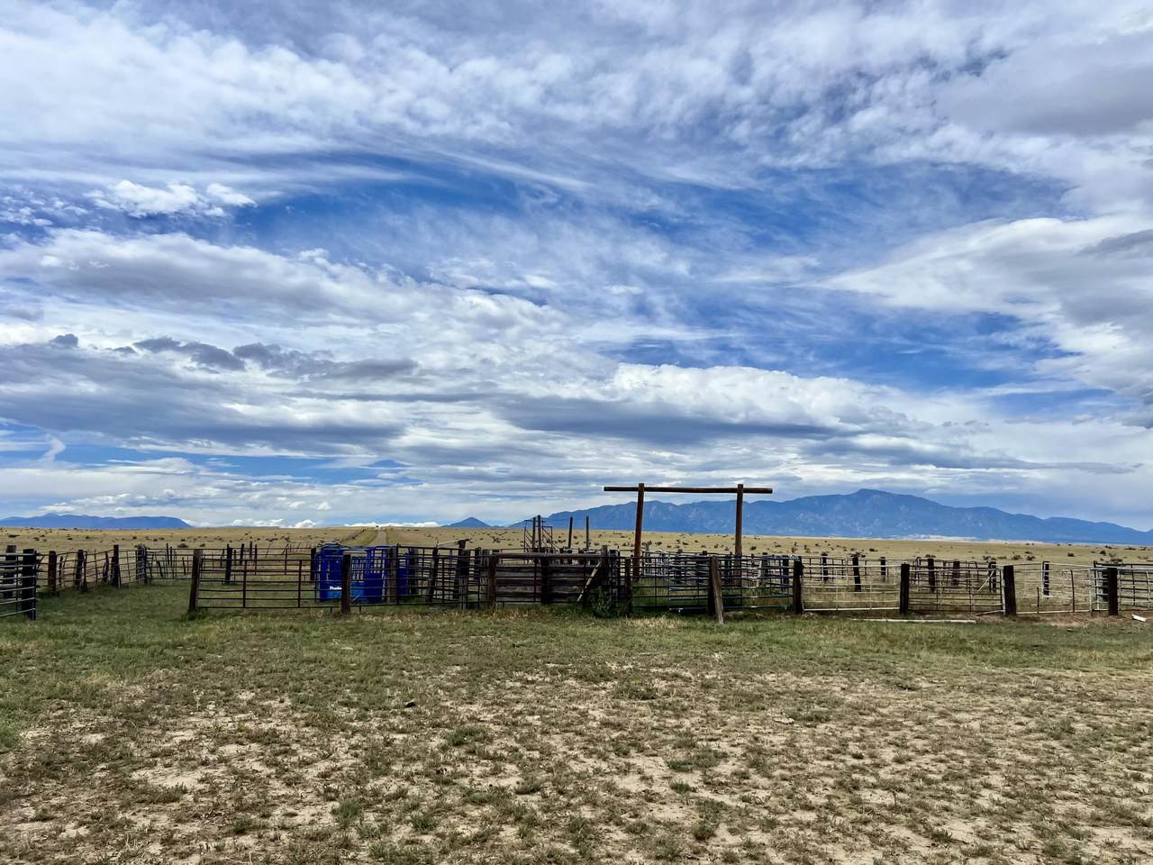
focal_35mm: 26
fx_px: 866
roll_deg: +0.4
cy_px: 432
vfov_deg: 53.1
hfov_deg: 67.3
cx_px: 576
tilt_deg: +8.0
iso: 50
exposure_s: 1/11364
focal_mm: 5.7
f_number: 1.5
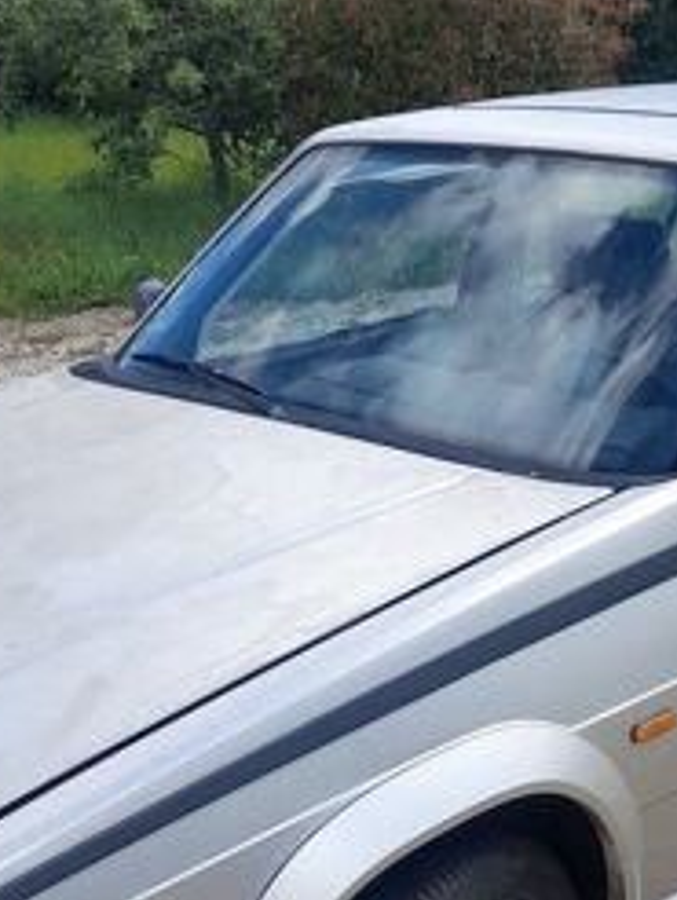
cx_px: 706
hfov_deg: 21.7
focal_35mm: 65
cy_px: 787
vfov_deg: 28.8
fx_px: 1692
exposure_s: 1/372
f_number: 2
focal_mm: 4.6
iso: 20
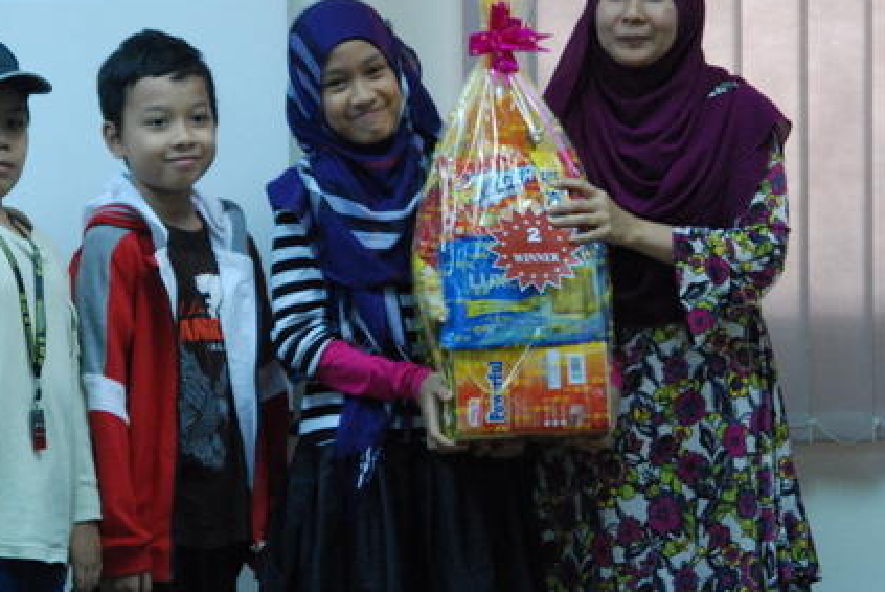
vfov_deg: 9.7
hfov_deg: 14.4
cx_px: 421
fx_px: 3494
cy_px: 186
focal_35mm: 142
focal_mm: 50
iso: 1600
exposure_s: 1/160
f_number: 13
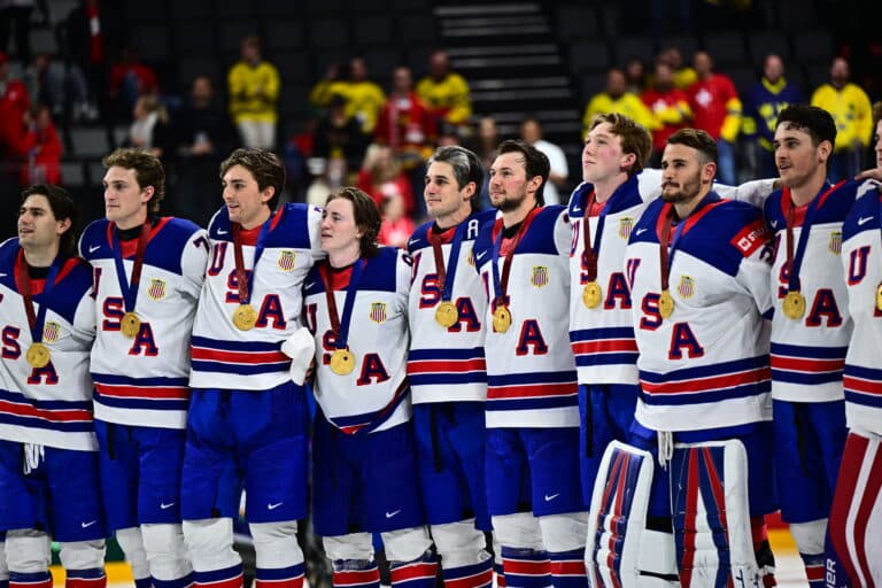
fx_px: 4900
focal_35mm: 200
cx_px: 441
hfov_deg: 10.3
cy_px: 294
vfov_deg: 6.9
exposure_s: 1/500
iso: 640
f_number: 2.8
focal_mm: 200
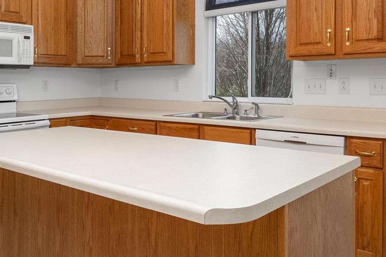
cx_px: 149
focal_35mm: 35
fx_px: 375
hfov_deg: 53.9
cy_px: 84
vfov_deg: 37.4
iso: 640
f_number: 10
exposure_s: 1/15
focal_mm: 9
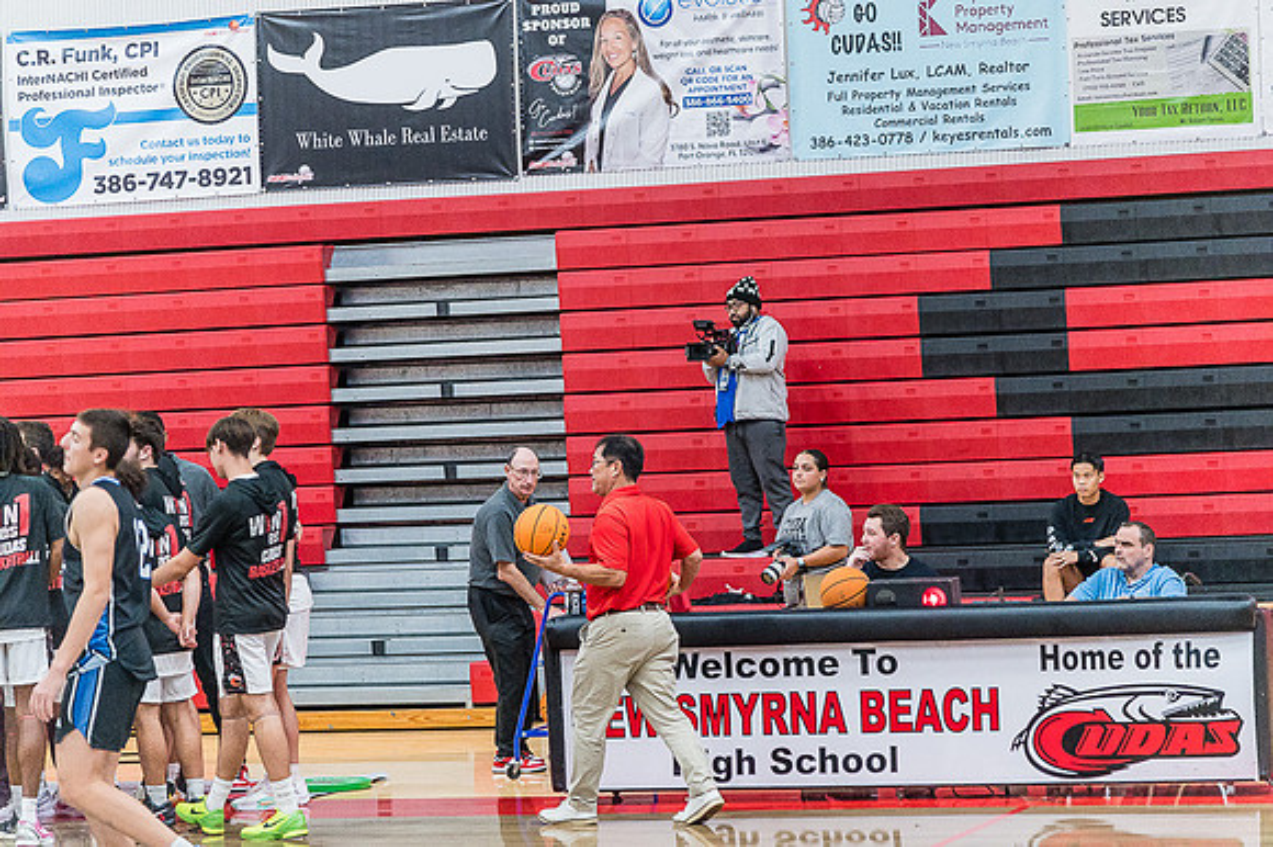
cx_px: 636
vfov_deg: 11.4
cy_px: 424
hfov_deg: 17.1
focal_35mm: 120
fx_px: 4241
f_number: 4
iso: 5000
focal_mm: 120
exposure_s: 1/320
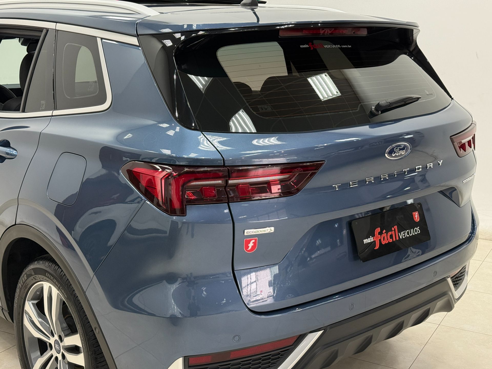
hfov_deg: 39.7
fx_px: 682
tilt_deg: -12.2
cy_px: 184
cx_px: 246
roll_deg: -0.1
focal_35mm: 48
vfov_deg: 30.3
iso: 250
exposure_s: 1/120
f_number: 1.78
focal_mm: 6.76
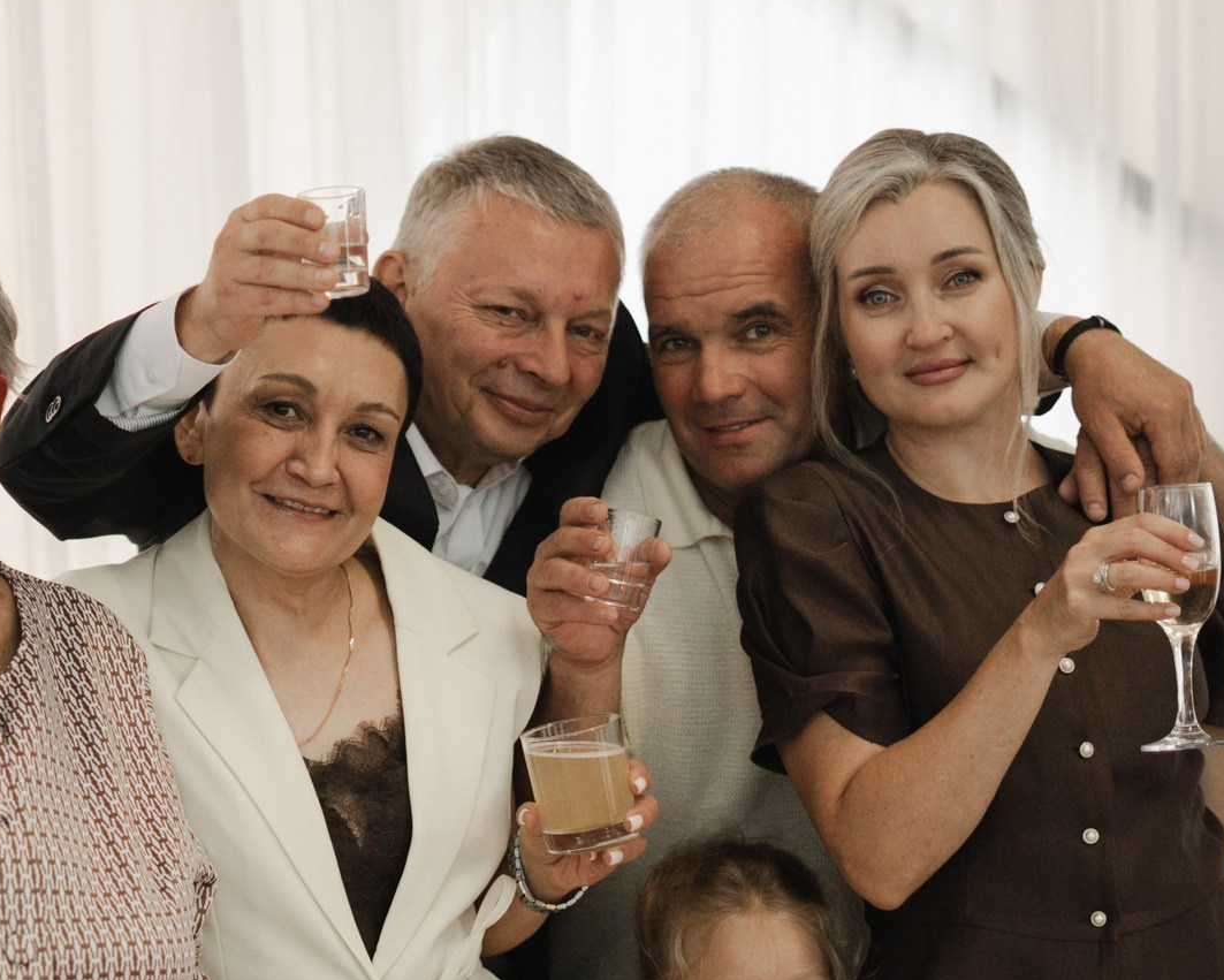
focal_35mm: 113
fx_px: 4095
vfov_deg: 13.6
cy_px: 751
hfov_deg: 16.8
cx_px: 166
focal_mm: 50
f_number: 1.8
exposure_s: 1/640
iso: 2000
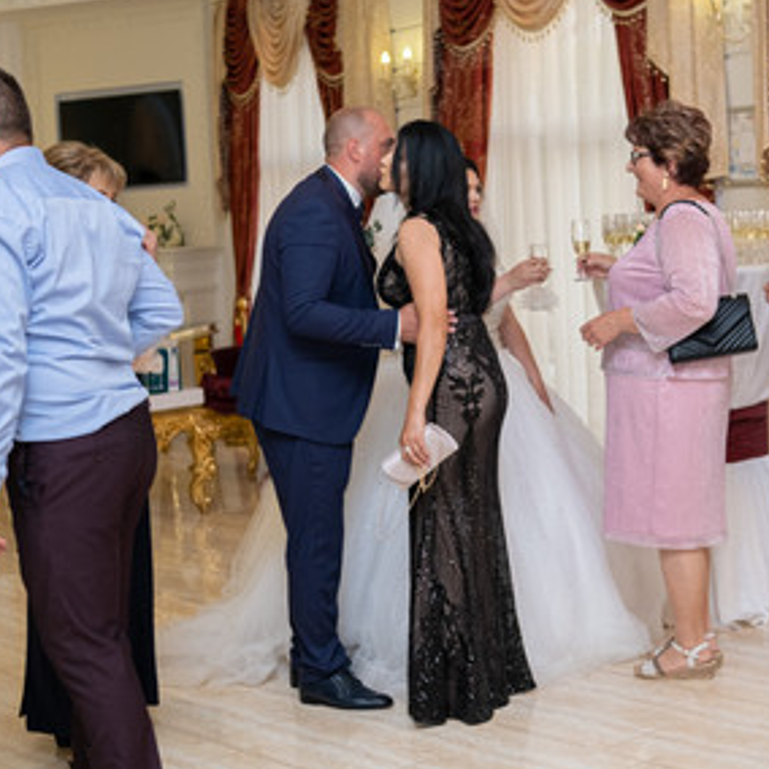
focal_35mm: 67
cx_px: 482
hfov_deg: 25.6
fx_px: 1684
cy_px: 456
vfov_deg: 25.7
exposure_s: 1/250
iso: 400
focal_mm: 23
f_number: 2
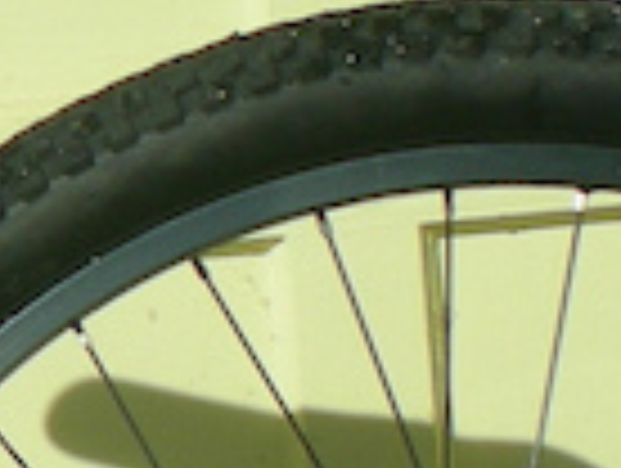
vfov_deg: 5.3
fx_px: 5050
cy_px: 234
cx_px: -729
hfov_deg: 6.8
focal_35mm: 281
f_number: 4.6
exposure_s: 1/446
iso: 50
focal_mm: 6.3
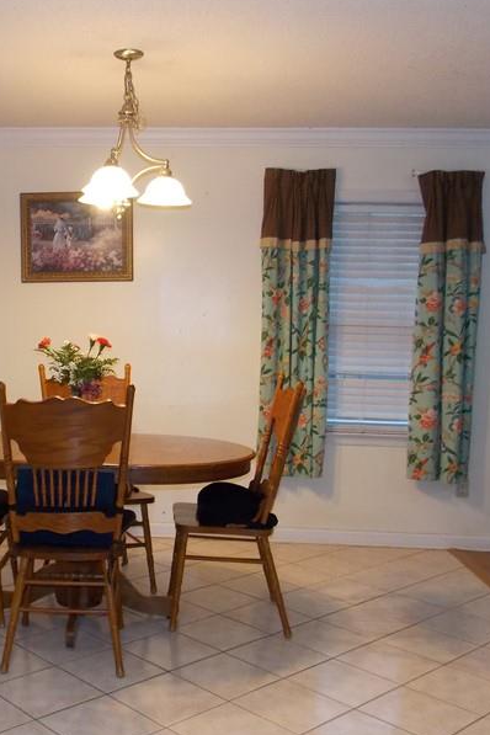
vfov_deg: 47.4
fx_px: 837
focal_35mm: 41
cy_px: 376
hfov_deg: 31.9
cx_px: 112
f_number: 3.1
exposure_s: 1/30
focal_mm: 4
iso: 320
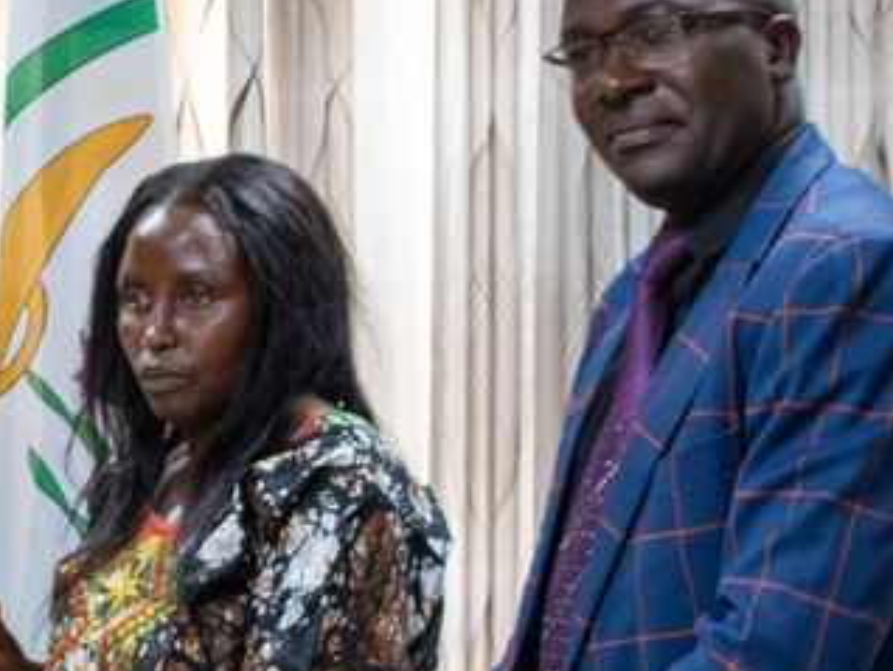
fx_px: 3976
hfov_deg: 12.6
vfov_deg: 9.6
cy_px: 341
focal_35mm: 154
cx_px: -59
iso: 2500
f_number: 5.6
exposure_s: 1/40
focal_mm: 34
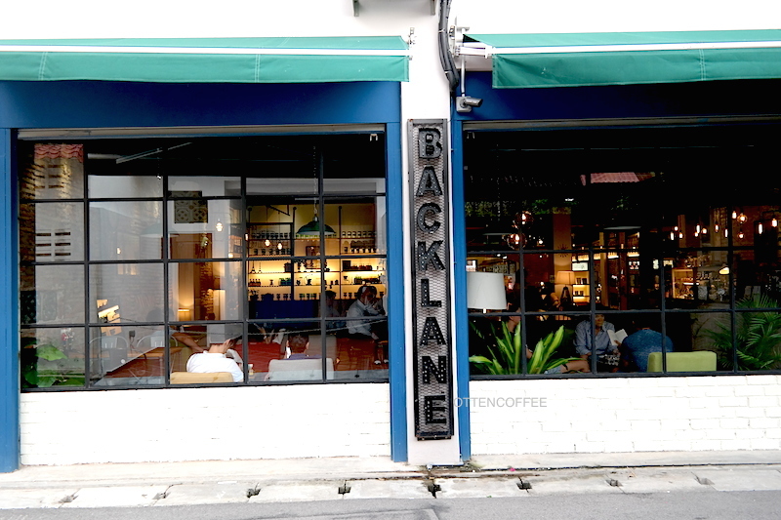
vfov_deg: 47.9
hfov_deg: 67.4
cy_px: 260
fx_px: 586
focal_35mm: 27
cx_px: 390
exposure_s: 1/60
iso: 200
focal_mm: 18
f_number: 3.5
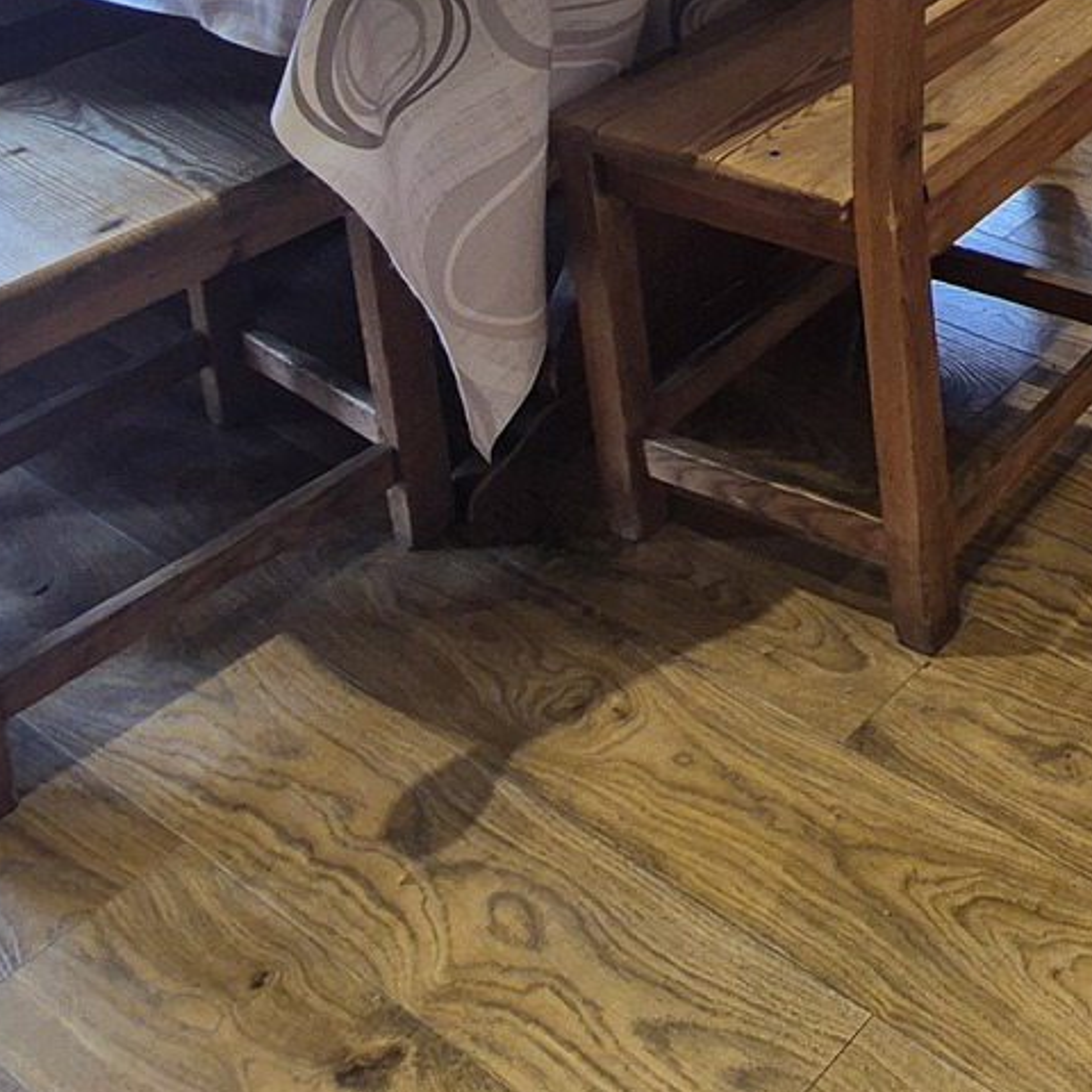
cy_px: -494
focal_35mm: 46
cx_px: 1492
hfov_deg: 28.6
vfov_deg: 27.3
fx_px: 1642
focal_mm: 2.2
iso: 80
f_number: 2.2
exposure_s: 1/50
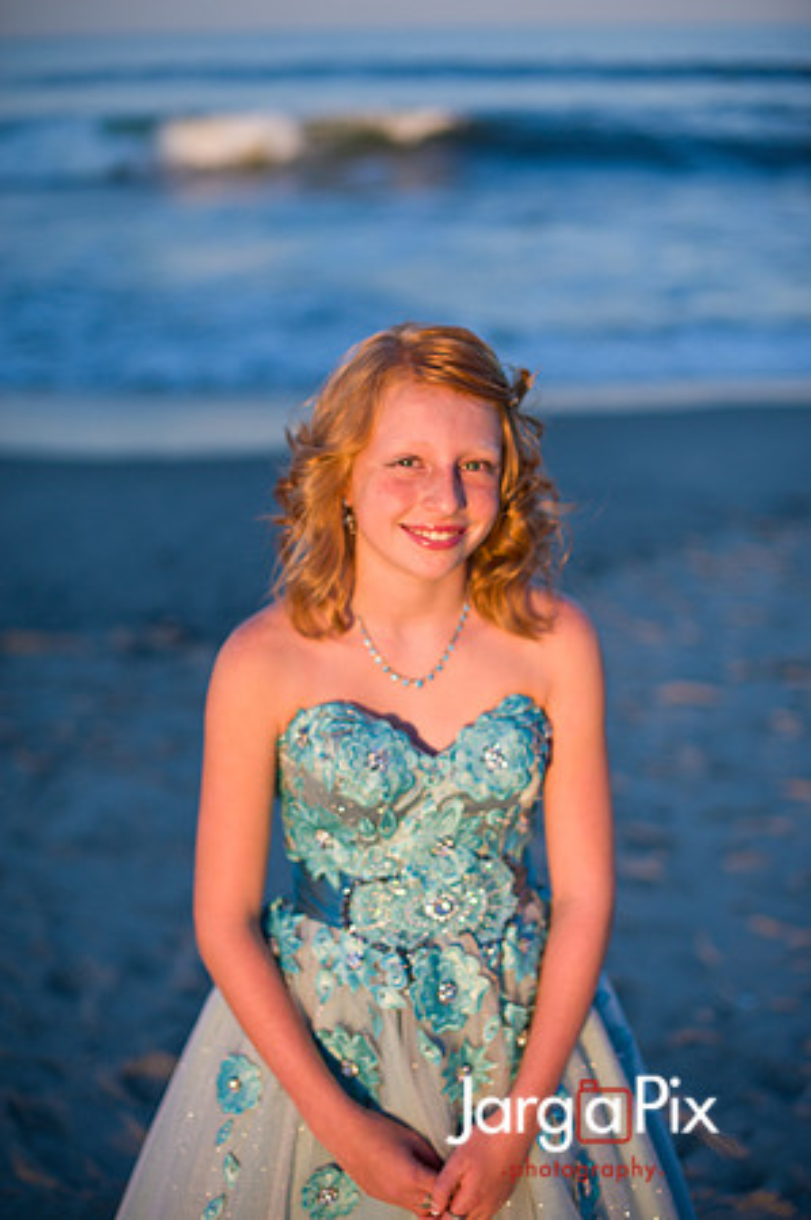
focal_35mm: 50
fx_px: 1693
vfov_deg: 39.6
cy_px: 610
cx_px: 406
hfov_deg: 26.9
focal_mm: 50
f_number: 2
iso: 160
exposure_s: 1/2000
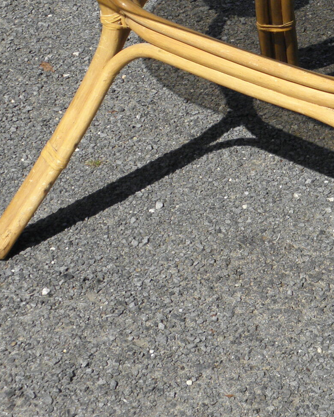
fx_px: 1483
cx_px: 356
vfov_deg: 15.9
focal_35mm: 120
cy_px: 53
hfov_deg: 12.6
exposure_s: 1/250
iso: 100
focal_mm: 8.6
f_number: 7.8
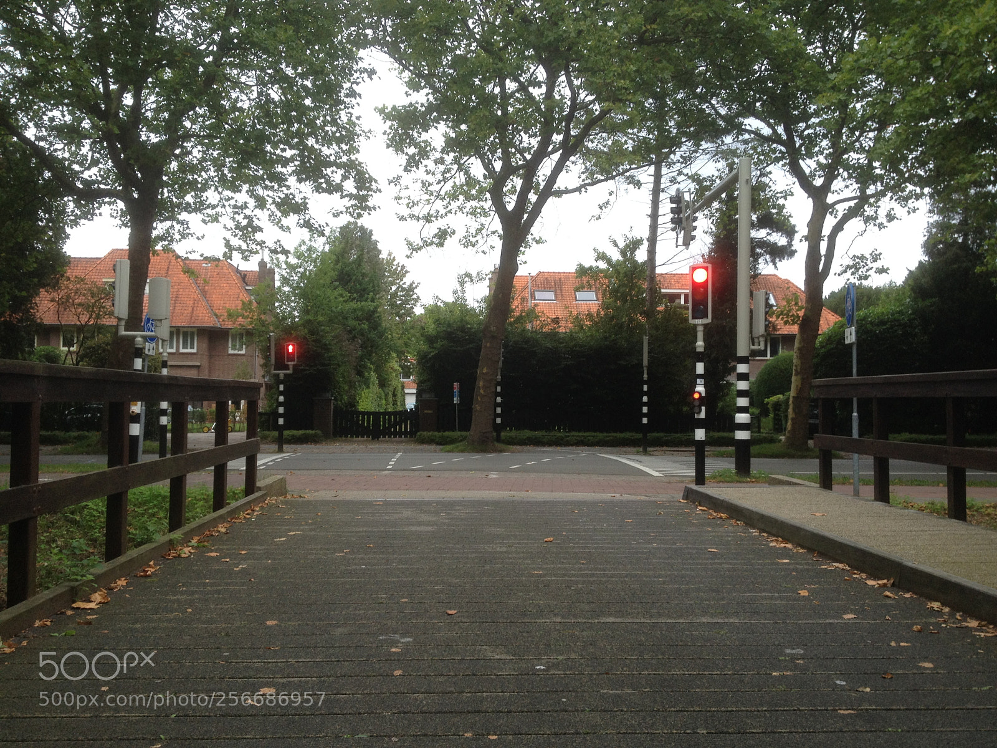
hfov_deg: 52.6
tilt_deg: +1.6
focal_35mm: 35
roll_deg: -1.0
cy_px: 374
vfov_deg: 40.7
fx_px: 1008
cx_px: 498
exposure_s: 1/177
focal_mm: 4.28
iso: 50
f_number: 2.4
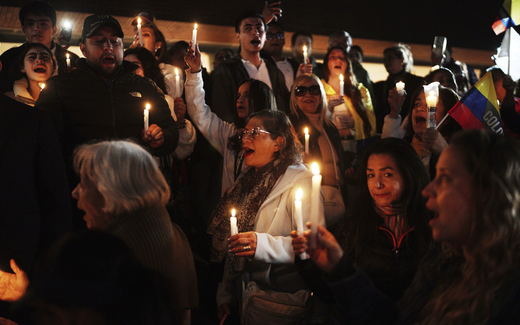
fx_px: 510
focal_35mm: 36
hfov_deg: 54.0
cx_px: 262
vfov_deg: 35.3
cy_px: 155
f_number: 1.4
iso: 6400
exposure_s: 1/640
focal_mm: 35
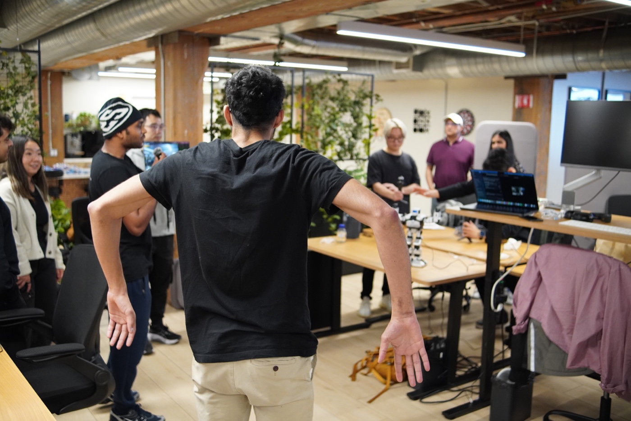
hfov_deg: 55.1
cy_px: 210
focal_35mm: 34
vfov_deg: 38.4
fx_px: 605
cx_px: 316
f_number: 2
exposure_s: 1/160
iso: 1600
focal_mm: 23
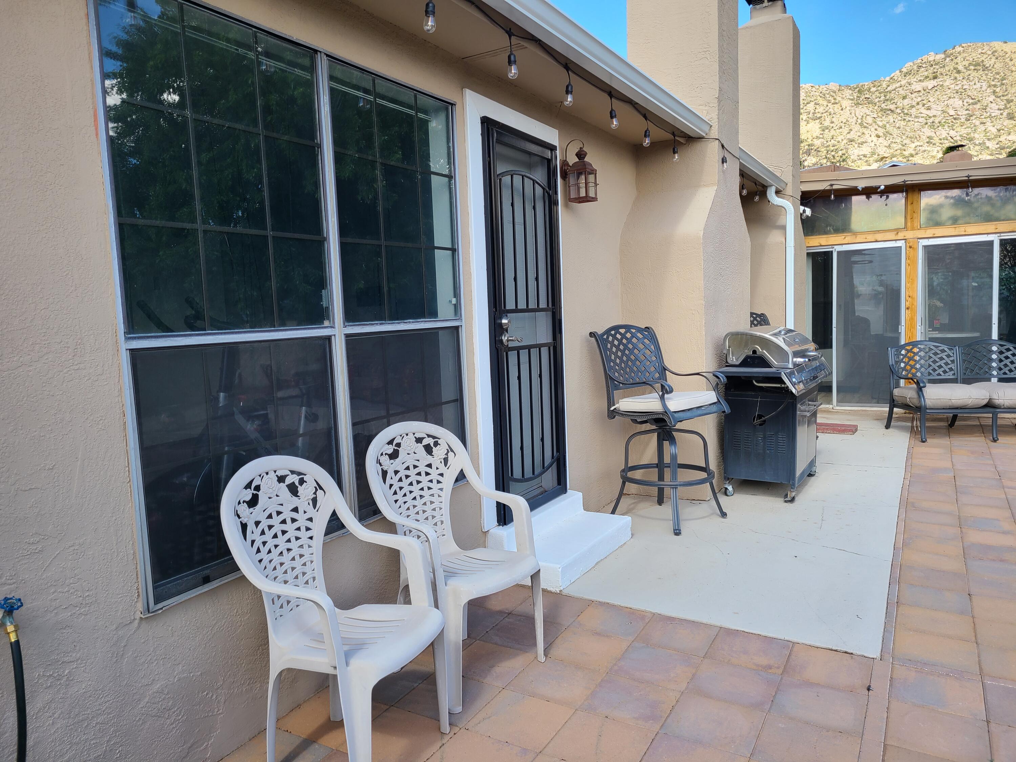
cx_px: 508
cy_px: 381
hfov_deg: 67.3
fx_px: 763
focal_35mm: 26
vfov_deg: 53.1
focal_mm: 5.4
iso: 40
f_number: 1.8
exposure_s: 1/519
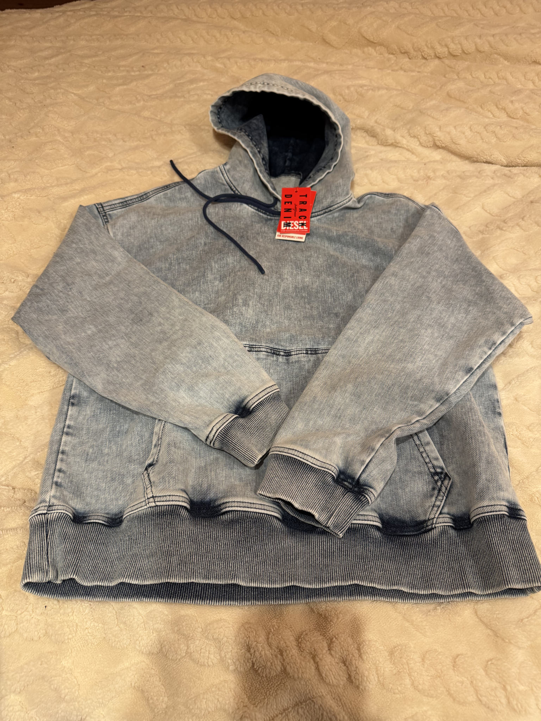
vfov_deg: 71.6
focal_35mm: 24
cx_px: 270
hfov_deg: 56.8
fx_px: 500
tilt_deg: -53.4
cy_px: 360
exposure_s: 1/50
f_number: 1.78
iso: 200
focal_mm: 6.76
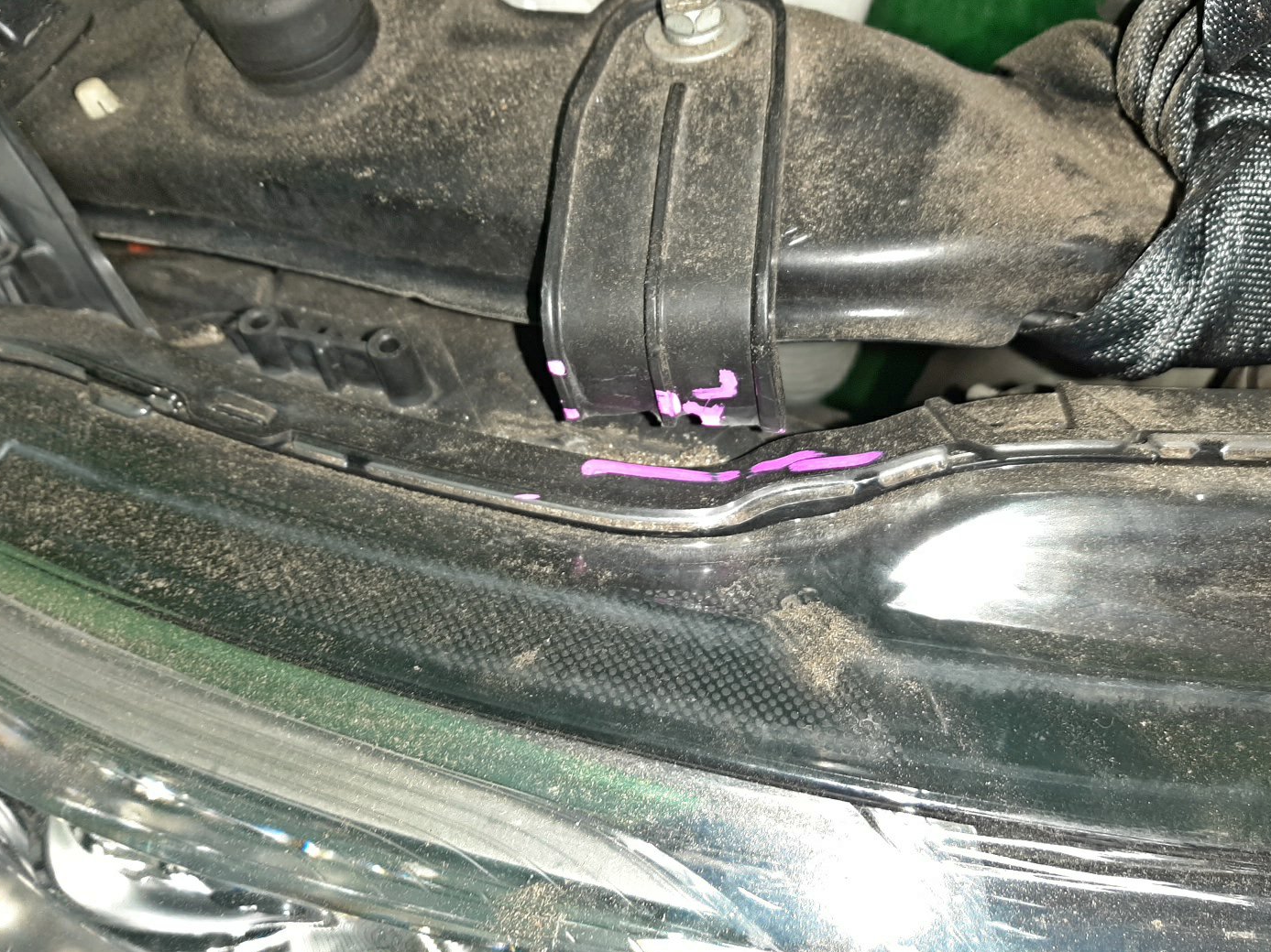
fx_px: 991
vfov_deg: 51.3
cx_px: 639
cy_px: 478
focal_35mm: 27
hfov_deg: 65.3
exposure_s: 1/25
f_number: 1.7
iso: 187
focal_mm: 3.93
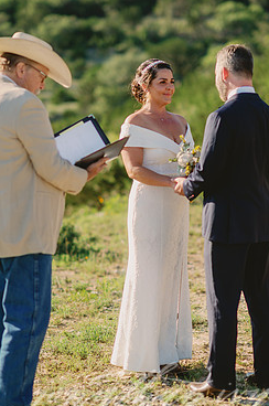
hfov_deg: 13.1
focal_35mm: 104
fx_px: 1170
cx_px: 145
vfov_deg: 19.7
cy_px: 192
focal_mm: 85
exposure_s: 1/3200
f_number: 2
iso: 50
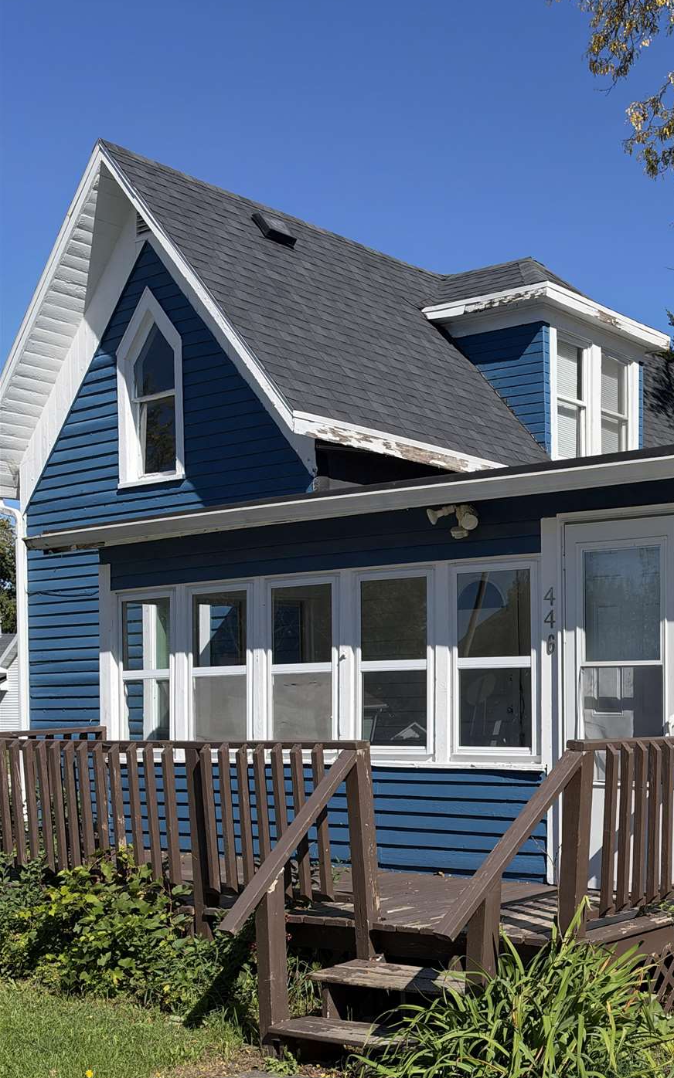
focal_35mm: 42
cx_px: 667
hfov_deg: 28.7
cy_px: 756
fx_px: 1235
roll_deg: +0.9
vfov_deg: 46.1
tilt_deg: -1.7
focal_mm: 6.93
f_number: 1.8
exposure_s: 1/4098
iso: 64
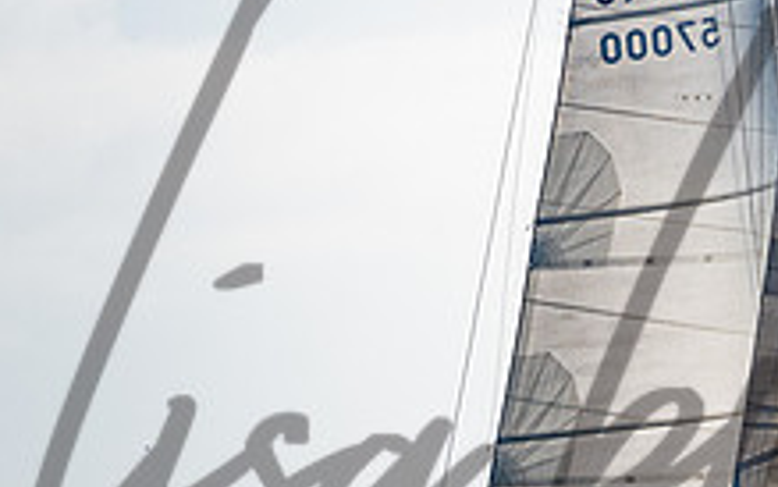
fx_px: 29501
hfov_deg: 1.5
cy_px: 346
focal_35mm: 1391
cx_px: 721
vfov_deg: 0.9
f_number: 5.6
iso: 400
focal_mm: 400
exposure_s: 1/4000
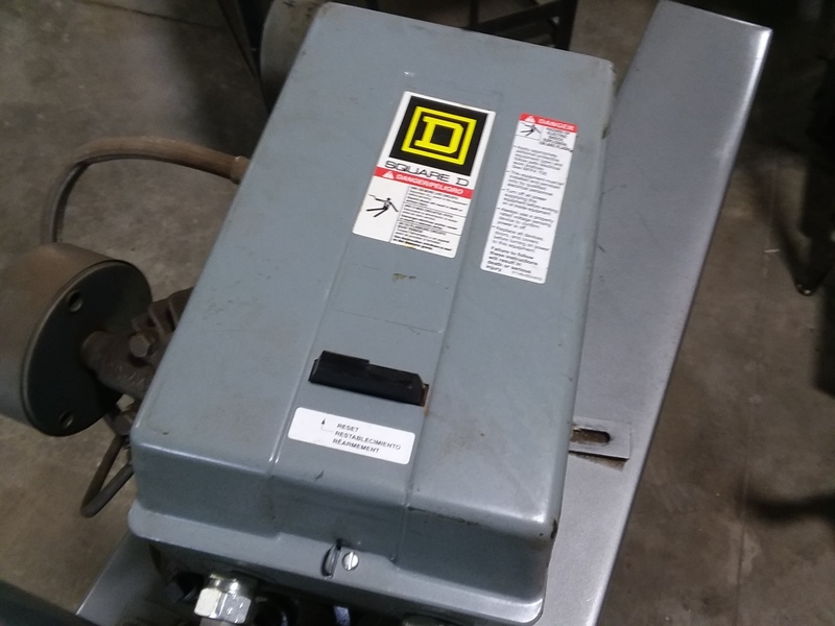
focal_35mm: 29
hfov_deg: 61.7
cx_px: 418
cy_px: 313
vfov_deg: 48.2
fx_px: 700
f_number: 1.9
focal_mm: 2.47
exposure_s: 1/30
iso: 80
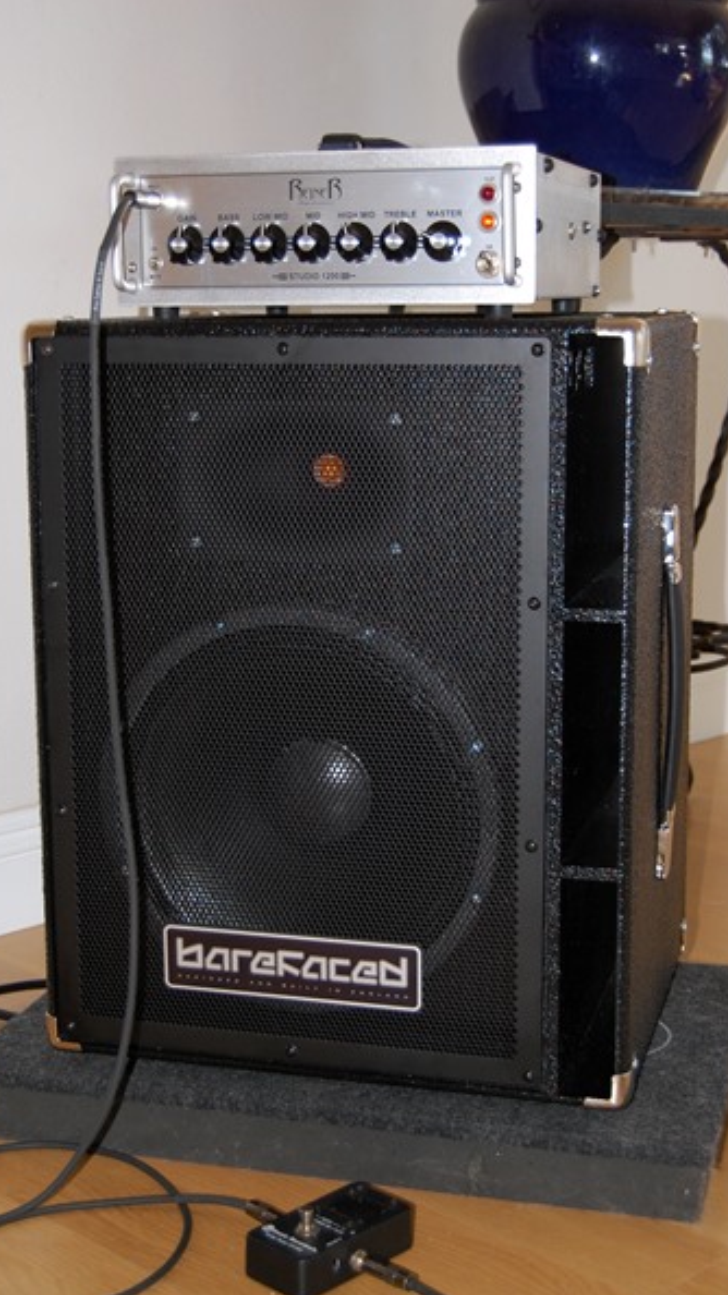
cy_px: 648
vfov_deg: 37.5
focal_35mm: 56
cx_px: 337
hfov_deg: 21.6
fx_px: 1906
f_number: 4.8
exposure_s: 1/60
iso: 400
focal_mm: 35
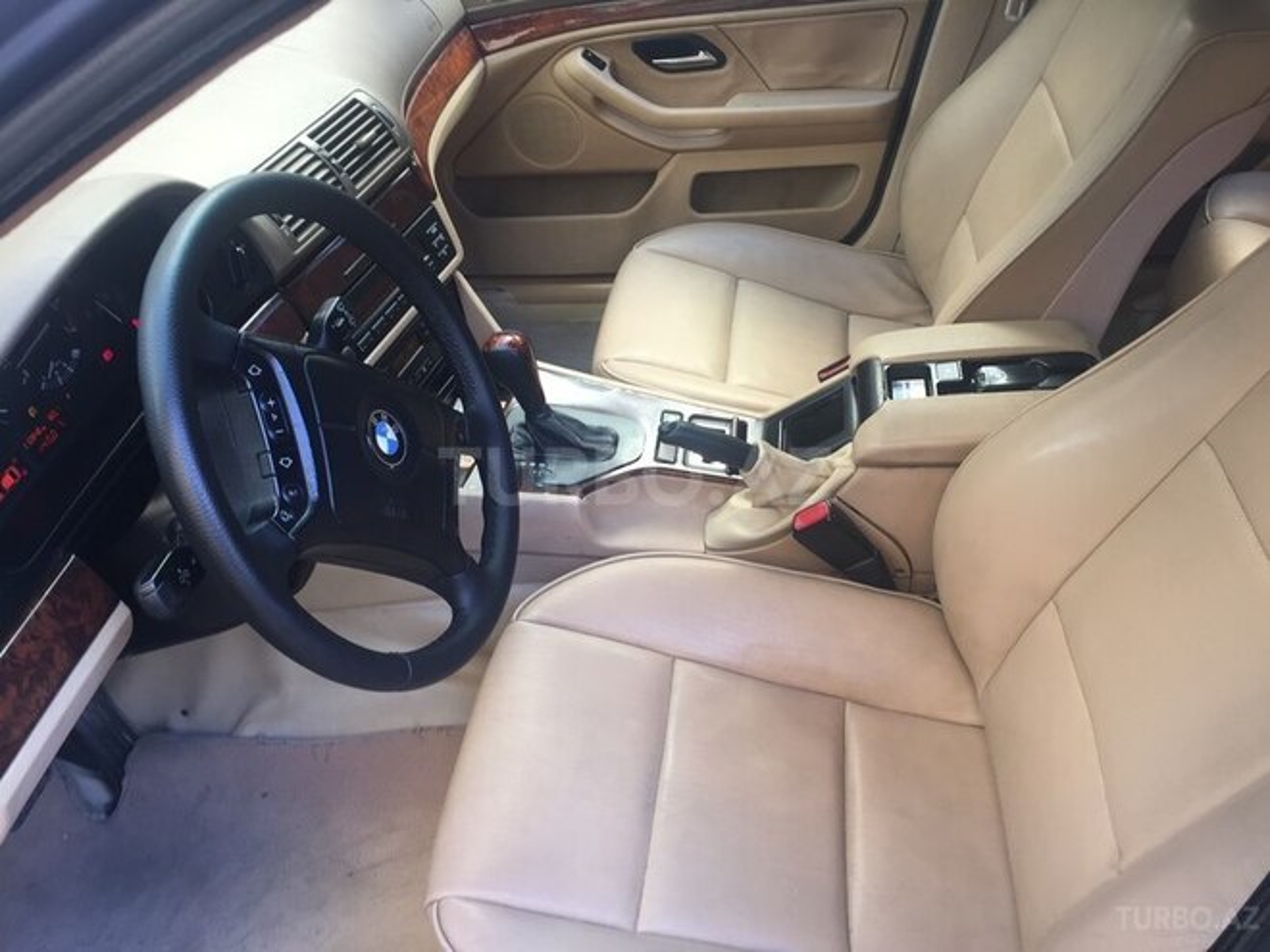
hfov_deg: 61.7
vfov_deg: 48.2
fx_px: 1064
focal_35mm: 29
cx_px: 635
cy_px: 476
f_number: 2.2
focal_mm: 4.15
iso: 40
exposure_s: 1/50
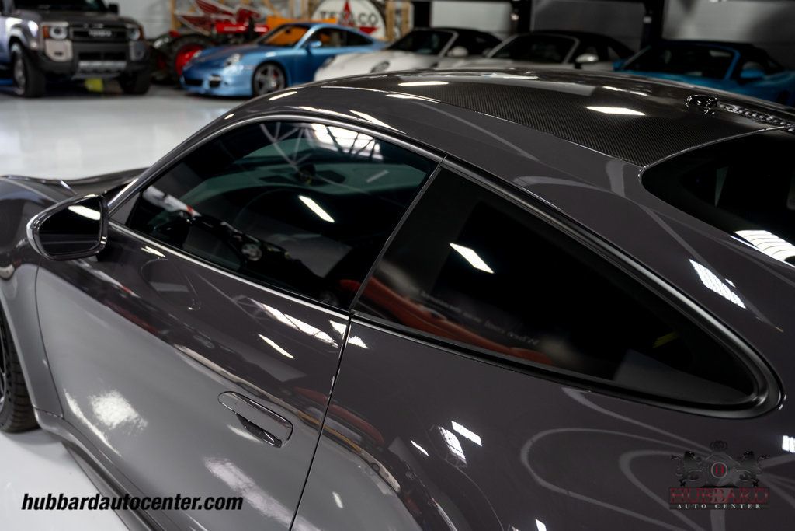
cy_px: 266
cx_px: 398
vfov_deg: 37.9
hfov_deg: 54.4
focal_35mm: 35
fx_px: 773
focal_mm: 35
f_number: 4
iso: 800
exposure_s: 1/60
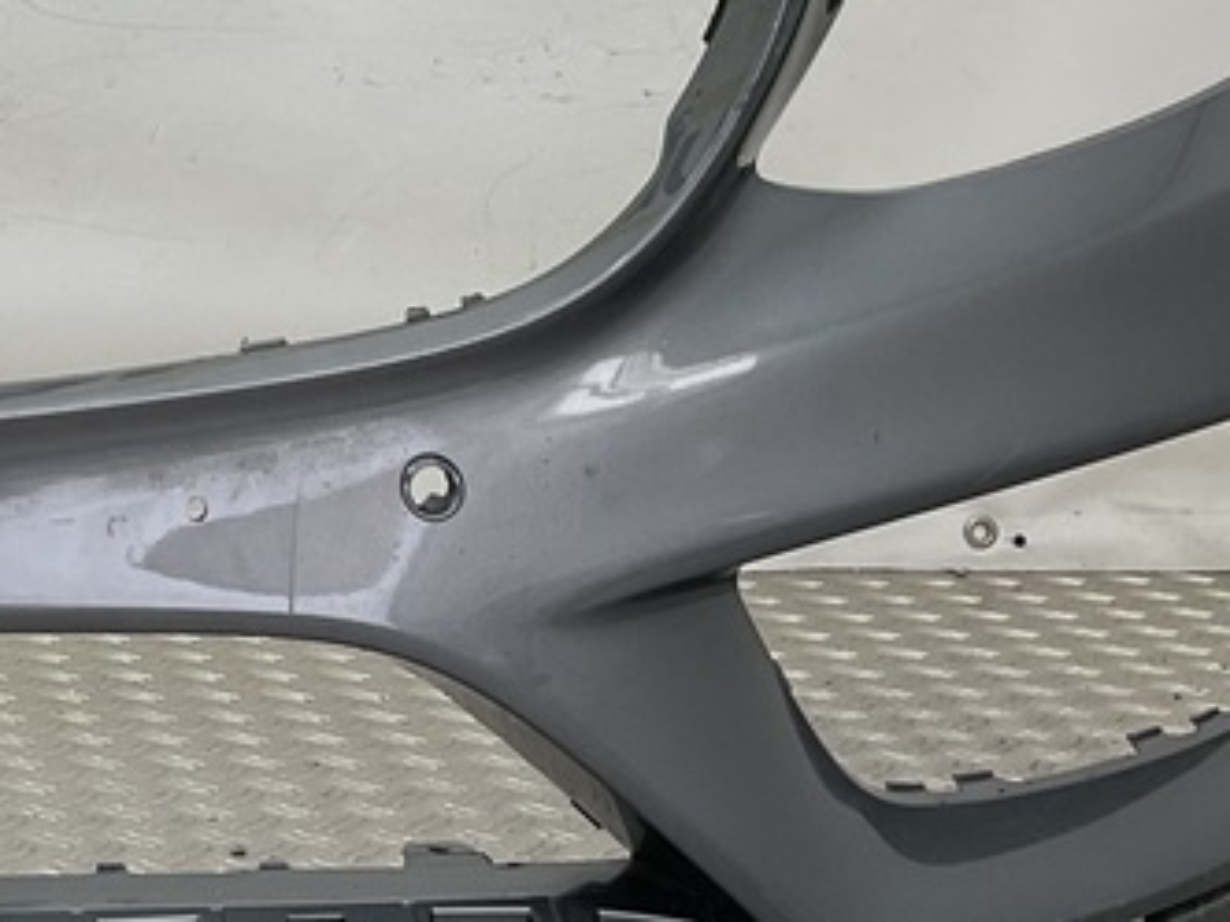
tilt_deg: -5.2
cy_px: 126
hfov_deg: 20.5
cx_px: -337
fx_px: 3127
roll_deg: -0.5
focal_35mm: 88
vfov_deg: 16.6
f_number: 1.8
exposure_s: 1/120
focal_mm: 3
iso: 20
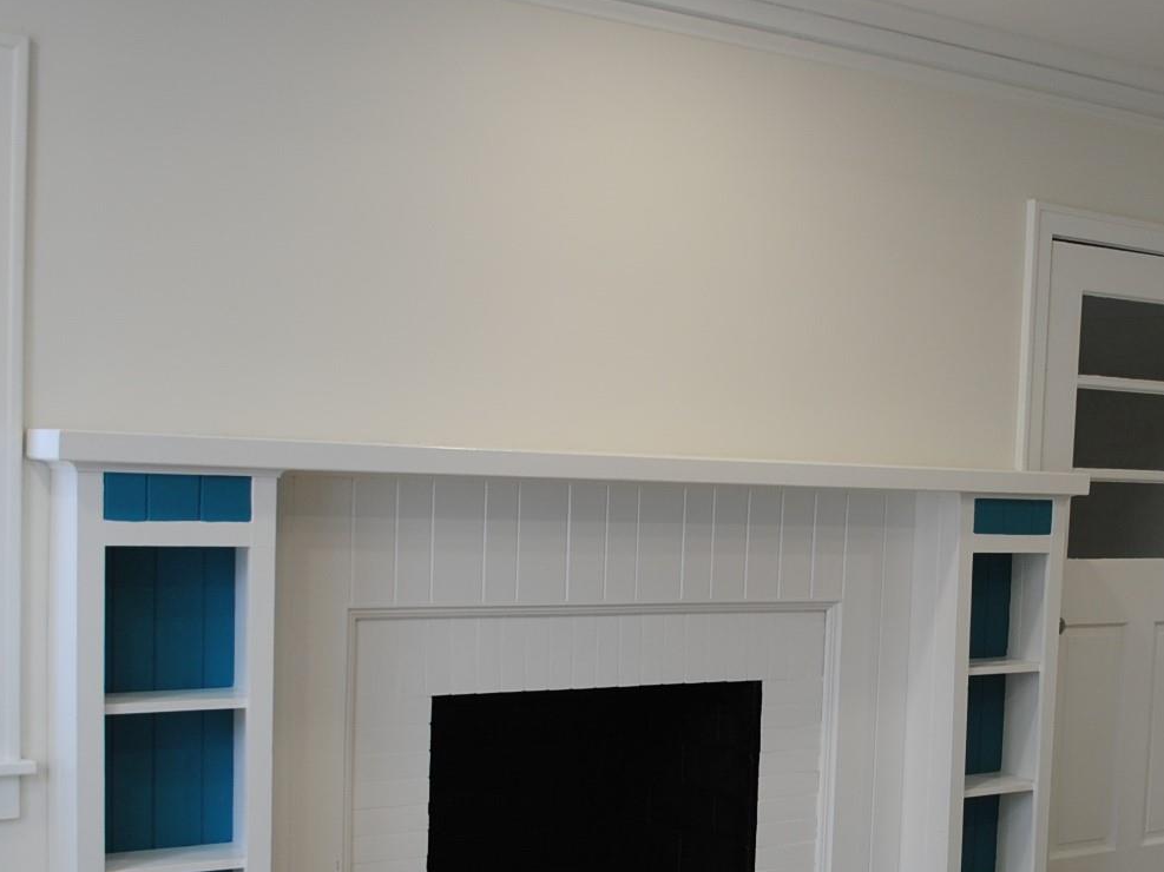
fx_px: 1715
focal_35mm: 51
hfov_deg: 36.4
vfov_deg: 28.3
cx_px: 908
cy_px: 608
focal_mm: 18
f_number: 3.5
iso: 200
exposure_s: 1/40
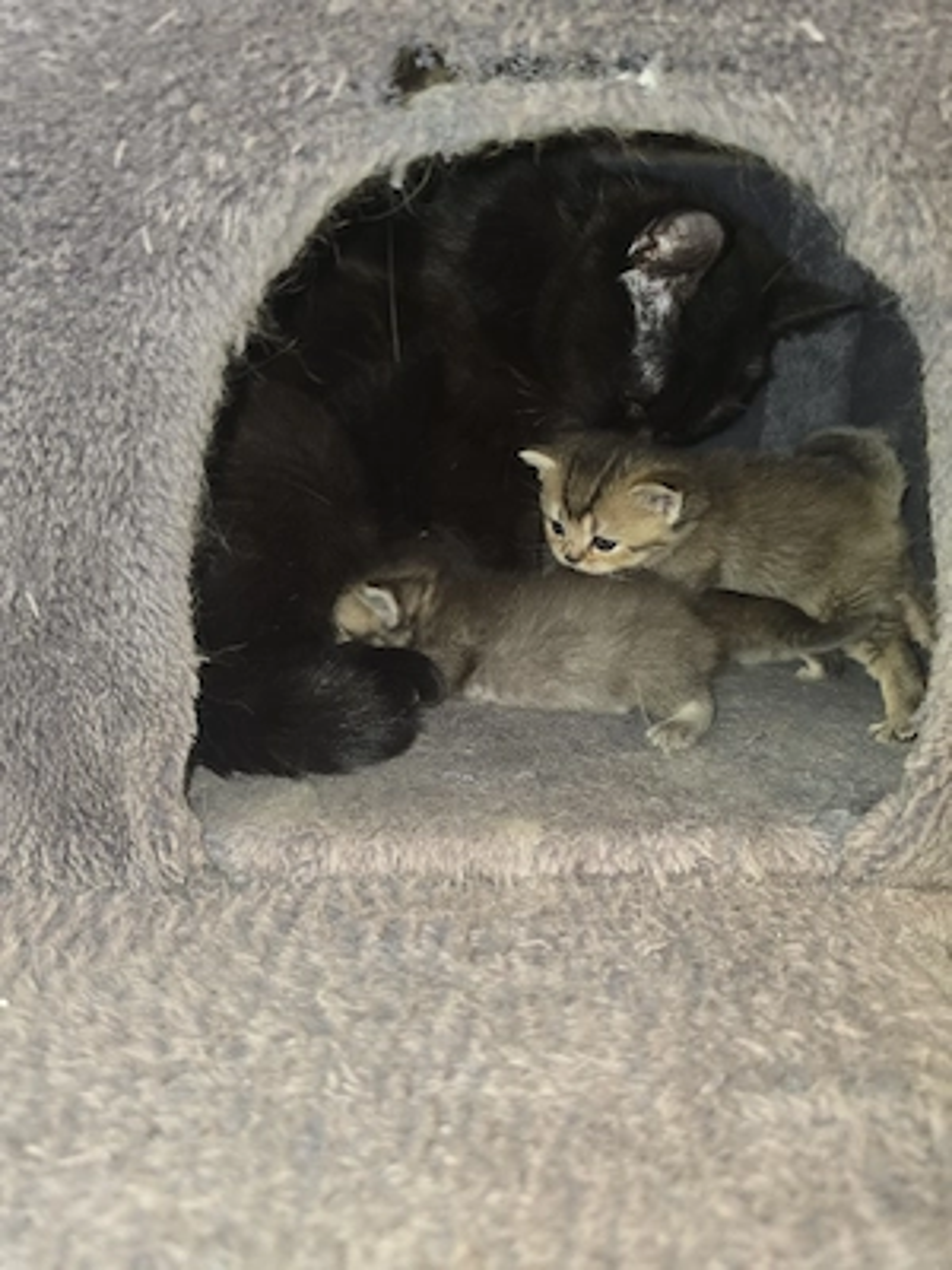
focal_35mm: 23
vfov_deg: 73.9
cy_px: 635
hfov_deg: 58.9
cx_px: 476
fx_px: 843
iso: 125
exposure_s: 1/15
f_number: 1.4
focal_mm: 6.5
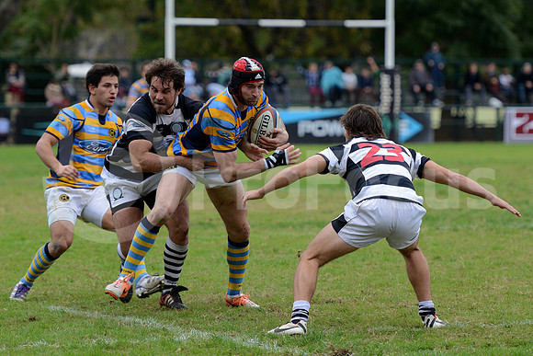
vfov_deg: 6.5
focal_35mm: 210
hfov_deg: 9.8
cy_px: 178
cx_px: 266
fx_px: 3110
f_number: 4
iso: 1600
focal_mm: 210
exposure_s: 1/500
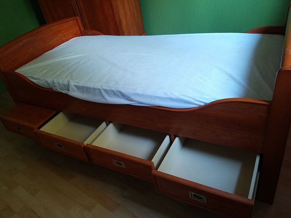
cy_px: 109
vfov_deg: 51.4
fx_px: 227
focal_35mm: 27
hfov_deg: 65.3
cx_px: 146
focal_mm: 3.93
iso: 250
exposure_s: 1/25
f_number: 1.7
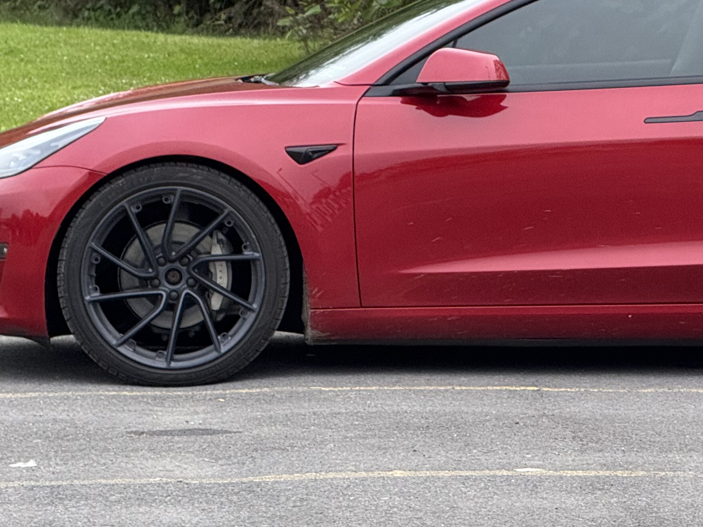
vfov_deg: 5.4
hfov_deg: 7.2
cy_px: 199
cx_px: 650
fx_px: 5586
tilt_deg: -4.1
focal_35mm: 275
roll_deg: -0.8
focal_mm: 15.66
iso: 200
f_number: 2.8
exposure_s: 1/99
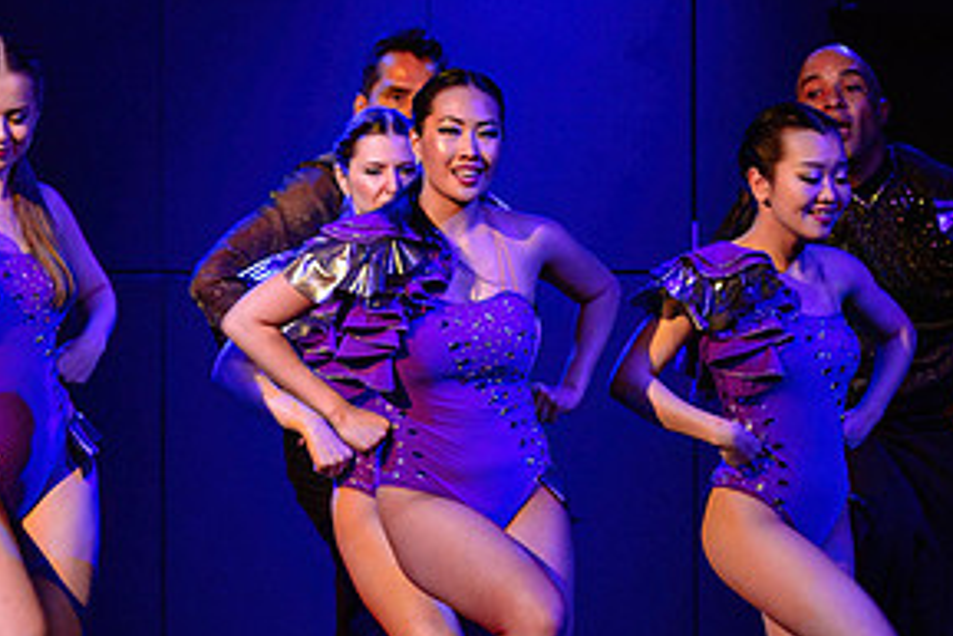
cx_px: 313
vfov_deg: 4.5
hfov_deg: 6.7
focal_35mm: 306
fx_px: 8104
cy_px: 408
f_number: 2.8
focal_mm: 125
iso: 1600
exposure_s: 1/200
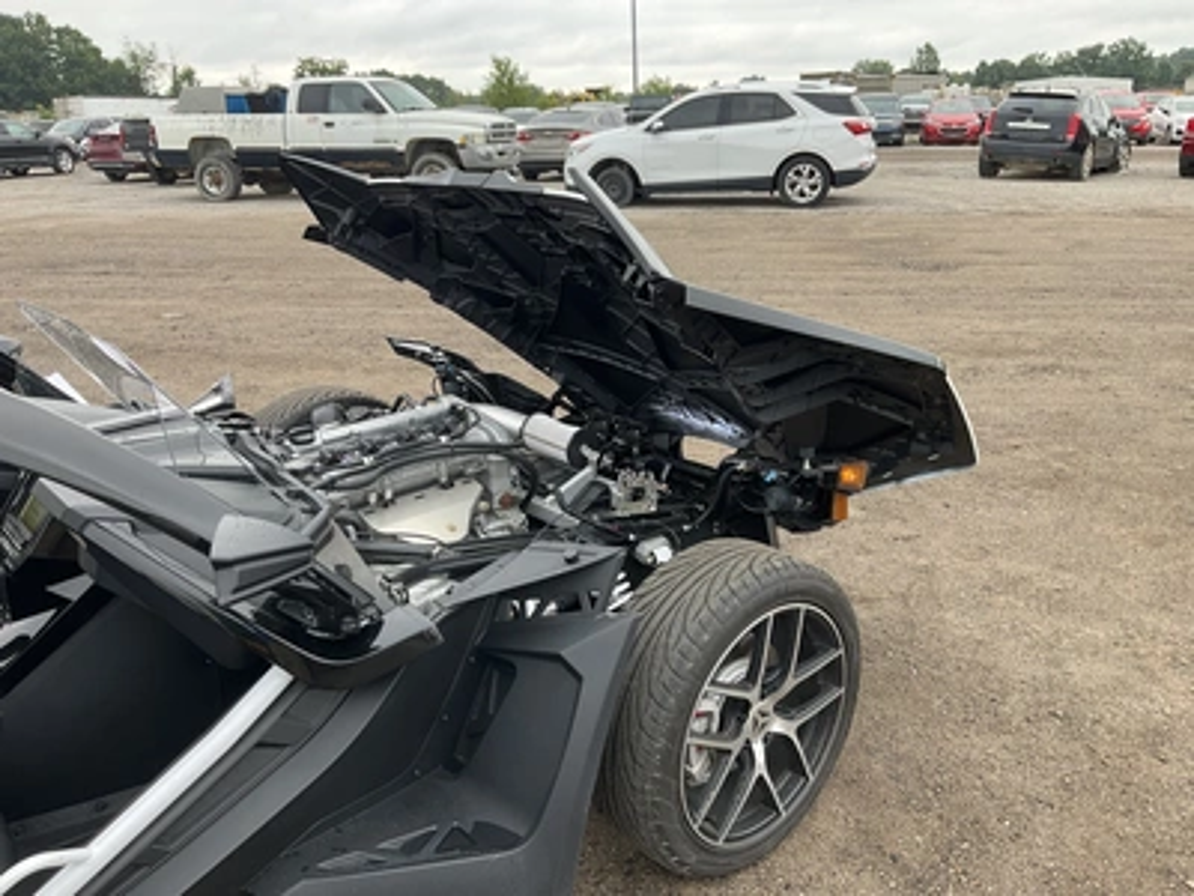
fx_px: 1000
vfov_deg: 48.2
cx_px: 597
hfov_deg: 61.7
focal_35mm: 29
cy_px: 448
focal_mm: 3
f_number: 1.8
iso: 20
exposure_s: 1/122
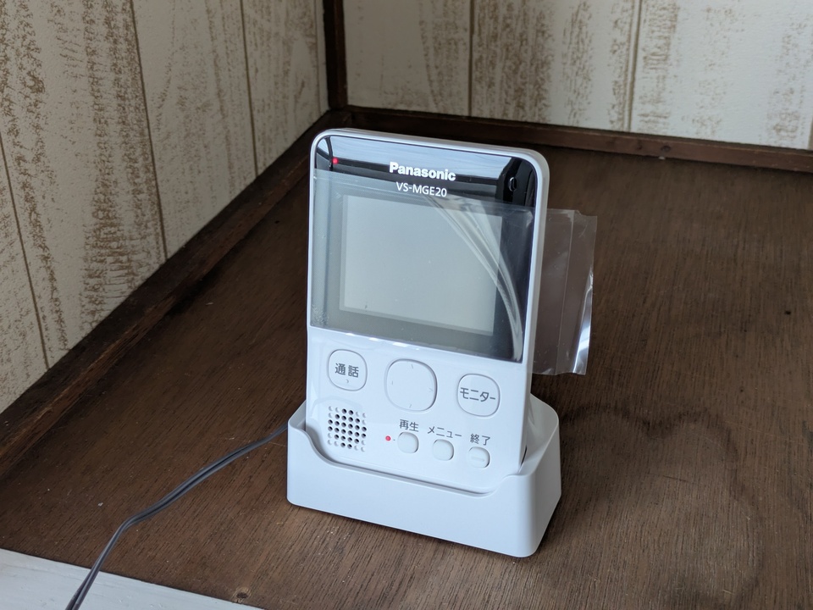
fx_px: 1198
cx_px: 406
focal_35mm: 51
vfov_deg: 28.6
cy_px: 305
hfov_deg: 37.5
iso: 61
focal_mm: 5.43
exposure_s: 1/60
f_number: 1.89
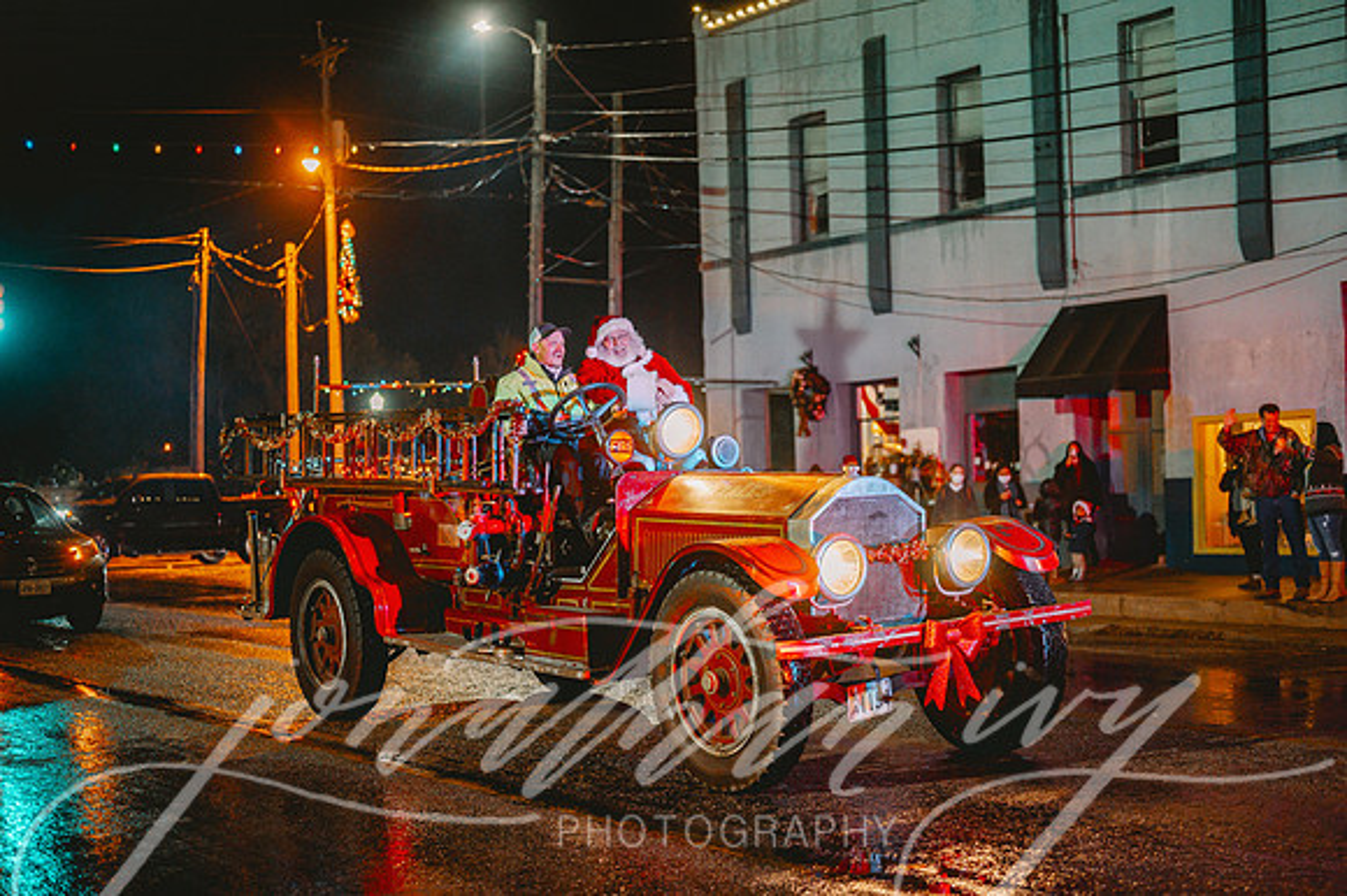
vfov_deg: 27.0
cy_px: 448
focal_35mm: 50
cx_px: 674
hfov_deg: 39.6
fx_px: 1870
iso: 2500
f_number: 1.8
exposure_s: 1/320
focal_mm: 50
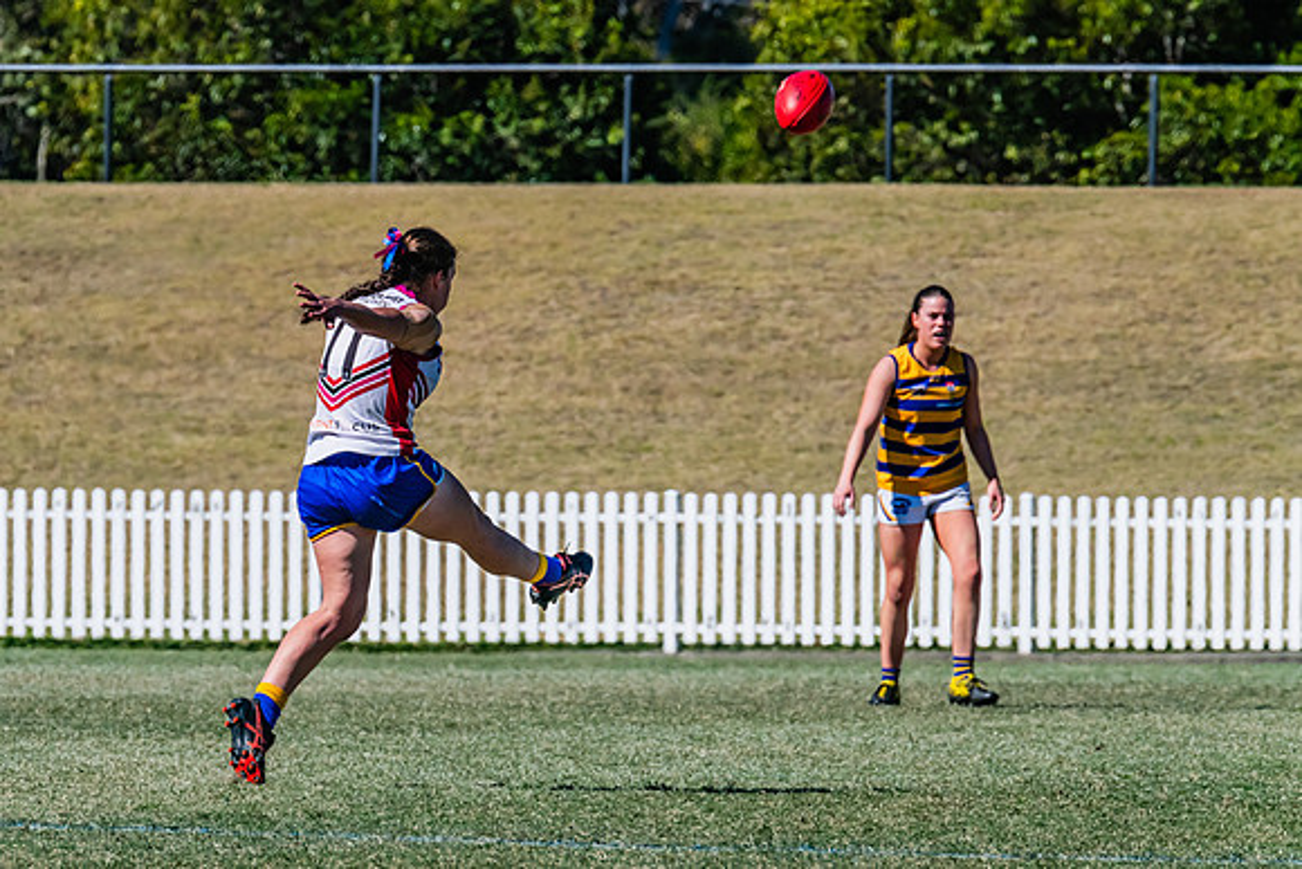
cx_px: 393
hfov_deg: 3.5
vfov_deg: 2.3
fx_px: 21281
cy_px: 429
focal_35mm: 588
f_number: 14
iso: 800
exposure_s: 1/1600
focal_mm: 420
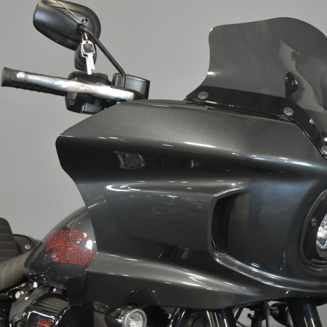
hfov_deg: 25.2
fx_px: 727
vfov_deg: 25.4
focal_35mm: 68
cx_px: 229
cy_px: 172
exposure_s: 1/30
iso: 1600
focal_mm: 32
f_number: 4.8
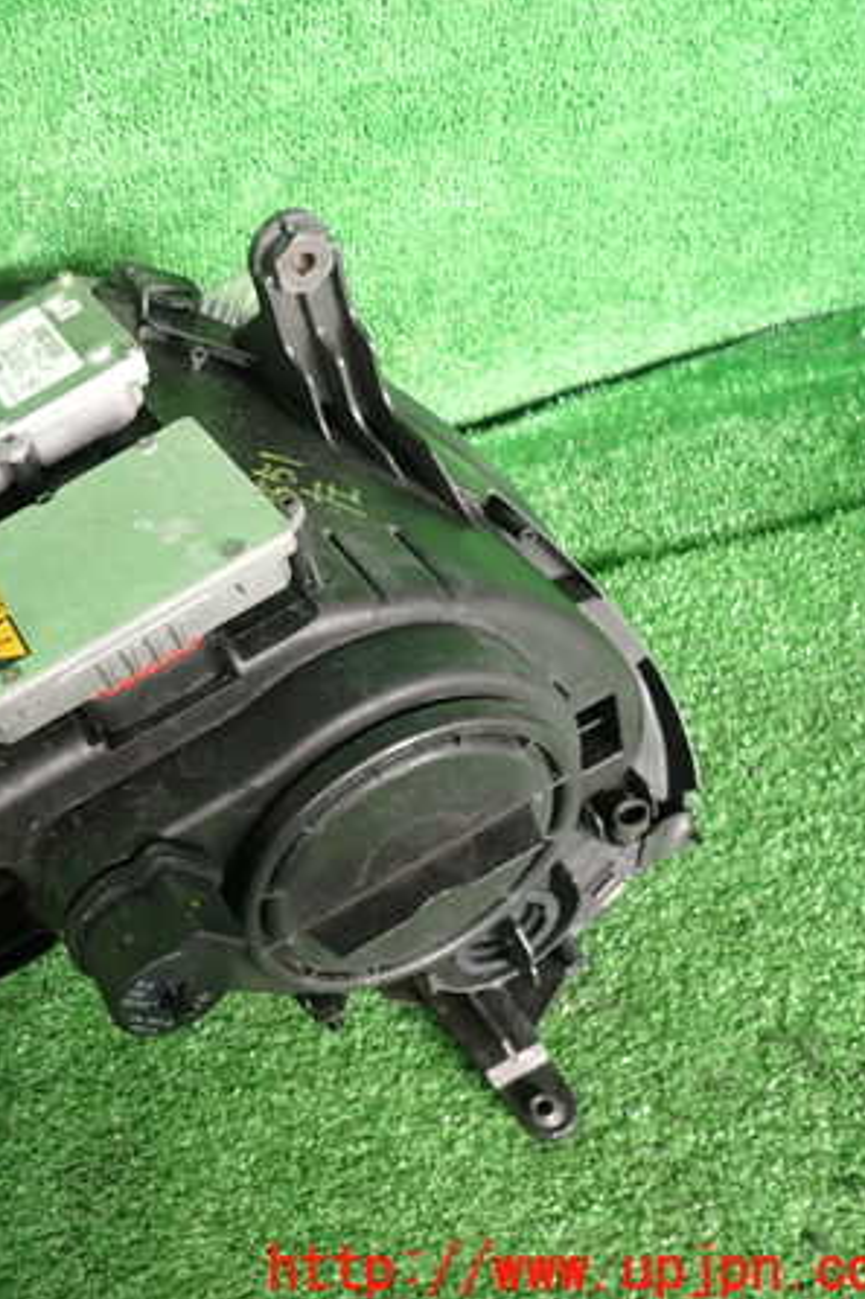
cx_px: 52
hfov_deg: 35.1
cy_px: 652
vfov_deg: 54.5
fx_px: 1262
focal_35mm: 35
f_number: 2
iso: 200
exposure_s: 1/40
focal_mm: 4.5
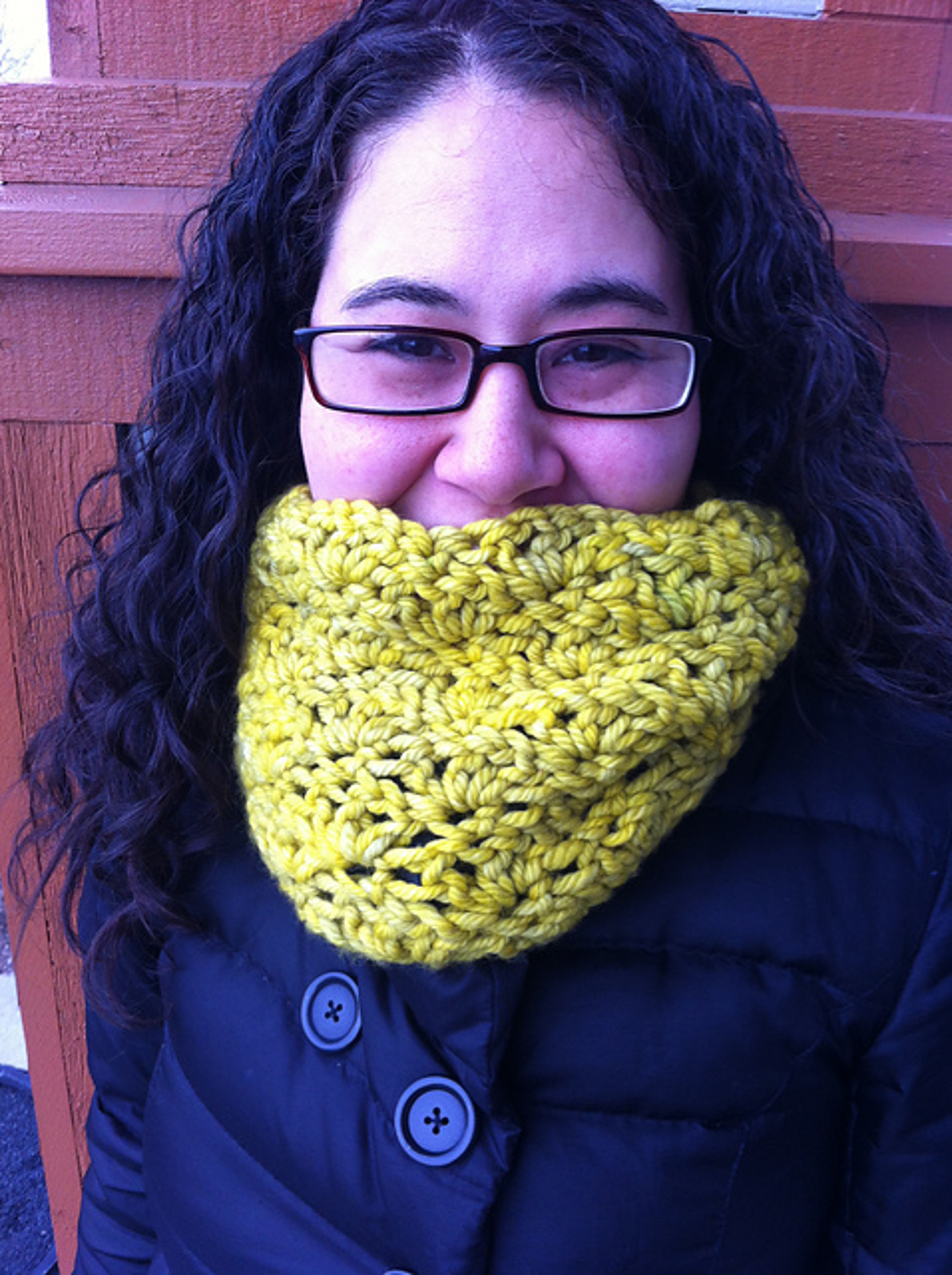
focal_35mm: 35
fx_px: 1287
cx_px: 476
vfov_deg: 52.7
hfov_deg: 40.6
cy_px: 638
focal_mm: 3.85
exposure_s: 1/30
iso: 100
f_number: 2.8
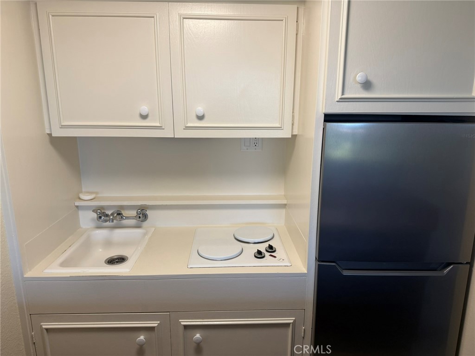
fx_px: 329
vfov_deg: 56.8
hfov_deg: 71.6
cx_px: 238
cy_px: 178
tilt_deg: -12.3
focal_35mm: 24
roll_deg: -0.9
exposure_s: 1/120
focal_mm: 6.76
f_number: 1.78
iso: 160
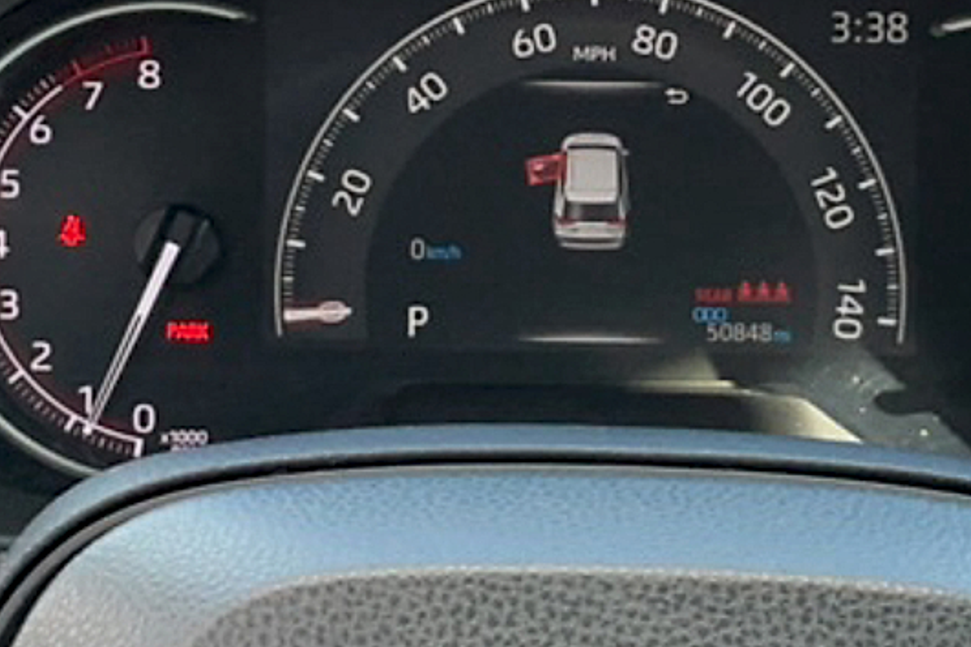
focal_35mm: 94
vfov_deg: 14.5
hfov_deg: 21.6
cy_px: 258
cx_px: 591
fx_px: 2535
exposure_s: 1/120
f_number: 1.8
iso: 80
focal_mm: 3
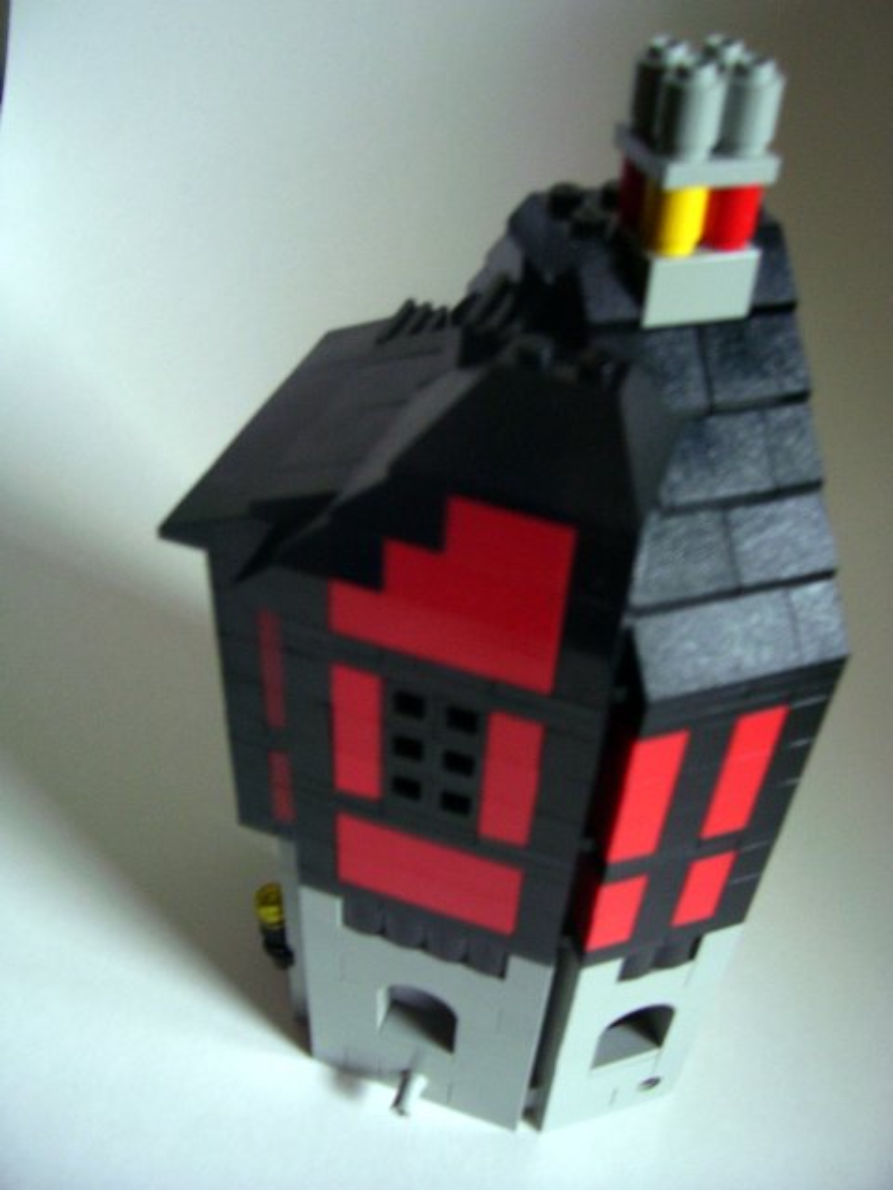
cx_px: 446
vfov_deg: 54.0
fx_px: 1169
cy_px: 595
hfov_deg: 41.8
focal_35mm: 34
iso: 160
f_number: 2.7
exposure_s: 1/8
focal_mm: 5.6
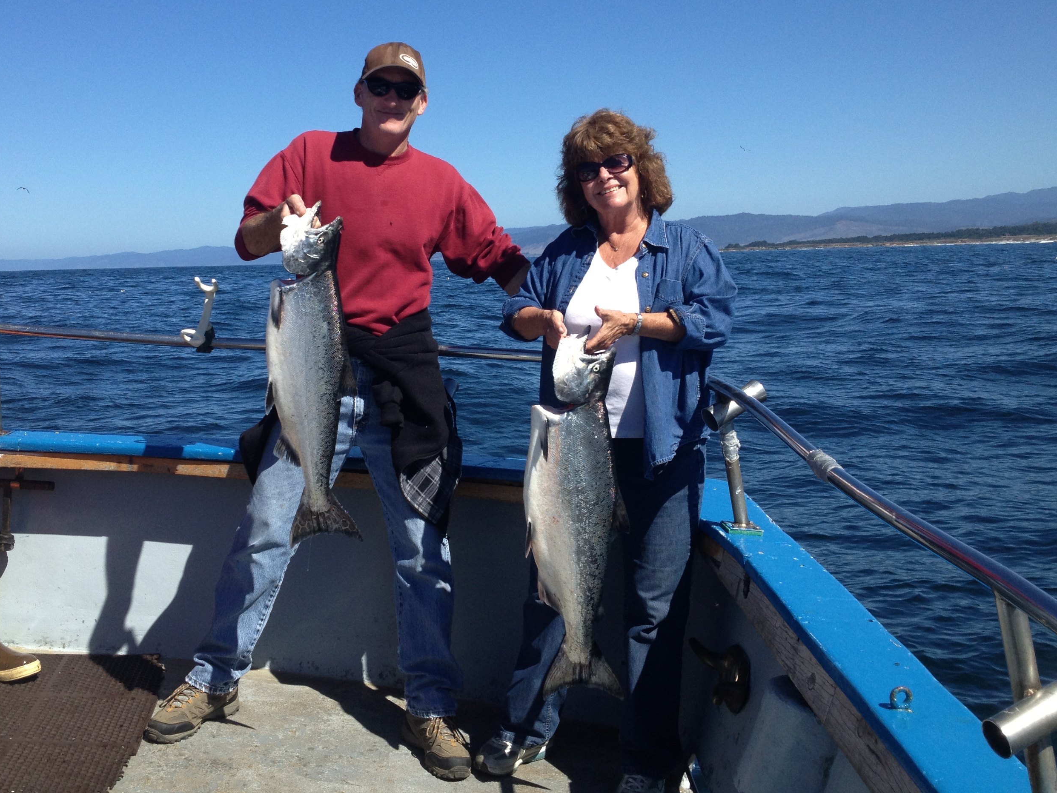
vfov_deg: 31.5
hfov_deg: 41.1
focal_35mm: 46
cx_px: 451
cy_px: 341
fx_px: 1405
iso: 50
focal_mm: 4.28
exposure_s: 1/1493
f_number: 2.4
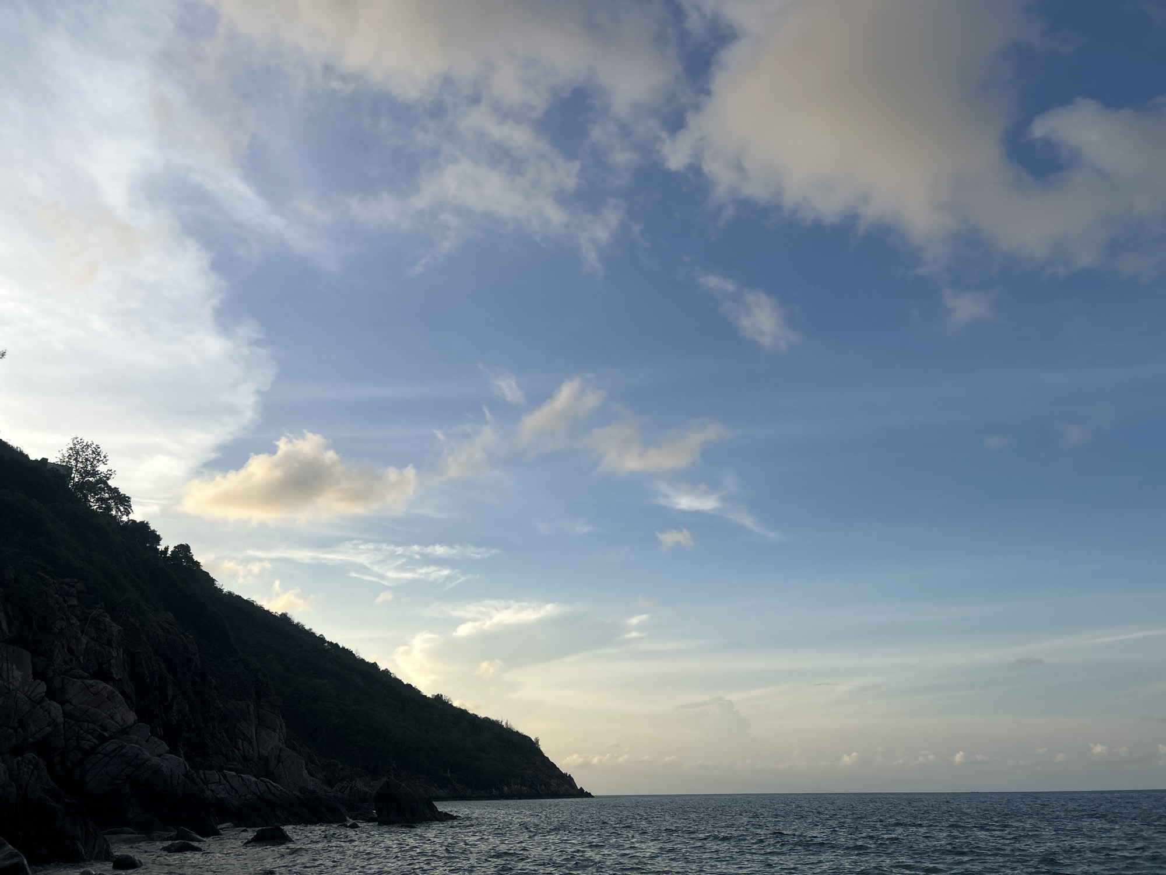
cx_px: 583
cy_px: 438
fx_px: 876
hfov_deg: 67.3
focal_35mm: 26
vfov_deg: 53.1
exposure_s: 1/2123
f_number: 1.5
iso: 50
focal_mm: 5.7
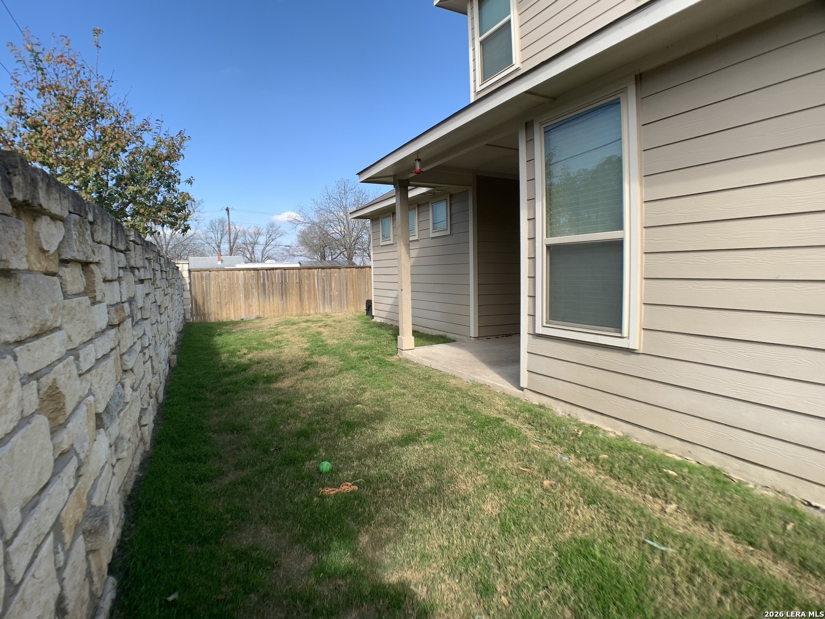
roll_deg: +0.2
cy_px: 310
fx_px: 620
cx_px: 412
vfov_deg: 53.1
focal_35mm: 26
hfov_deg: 67.3
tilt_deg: -2.8
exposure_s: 1/1149
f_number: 1.8
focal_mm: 4.25
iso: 25
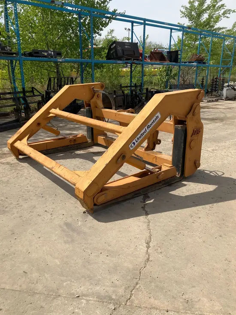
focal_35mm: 28
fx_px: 254
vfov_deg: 63.4
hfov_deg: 49.8
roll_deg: -0.7
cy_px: 158
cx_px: 118
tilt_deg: -19.2
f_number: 1.8
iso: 32
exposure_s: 1/2208
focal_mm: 3.99
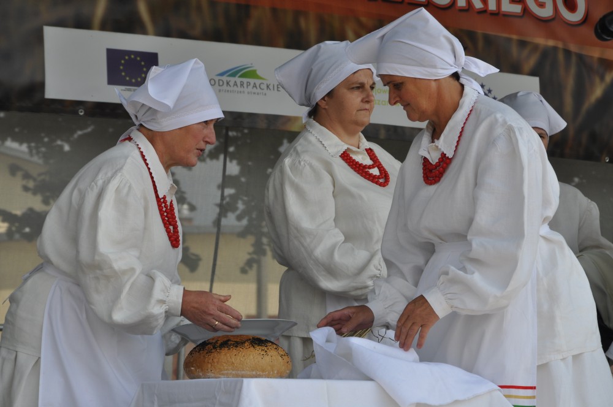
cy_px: 204
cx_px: 306
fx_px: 2347
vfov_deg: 9.9
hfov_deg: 14.9
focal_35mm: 138
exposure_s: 1/320
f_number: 9
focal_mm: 92
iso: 200
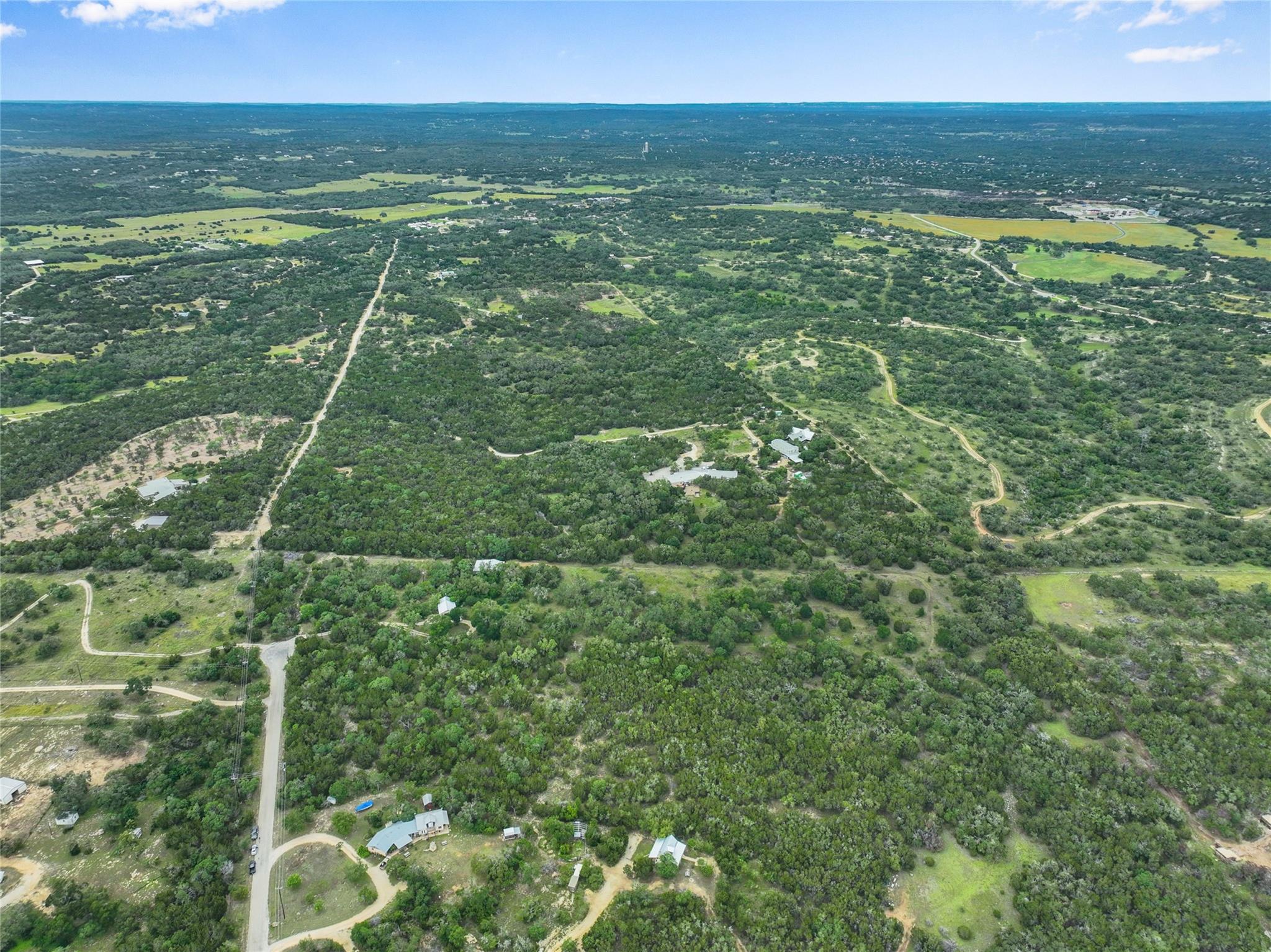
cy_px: 476
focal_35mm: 24
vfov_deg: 56.8
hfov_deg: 71.6
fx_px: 881
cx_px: 636
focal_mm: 12.29
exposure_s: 1/1000
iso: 200
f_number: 2.8
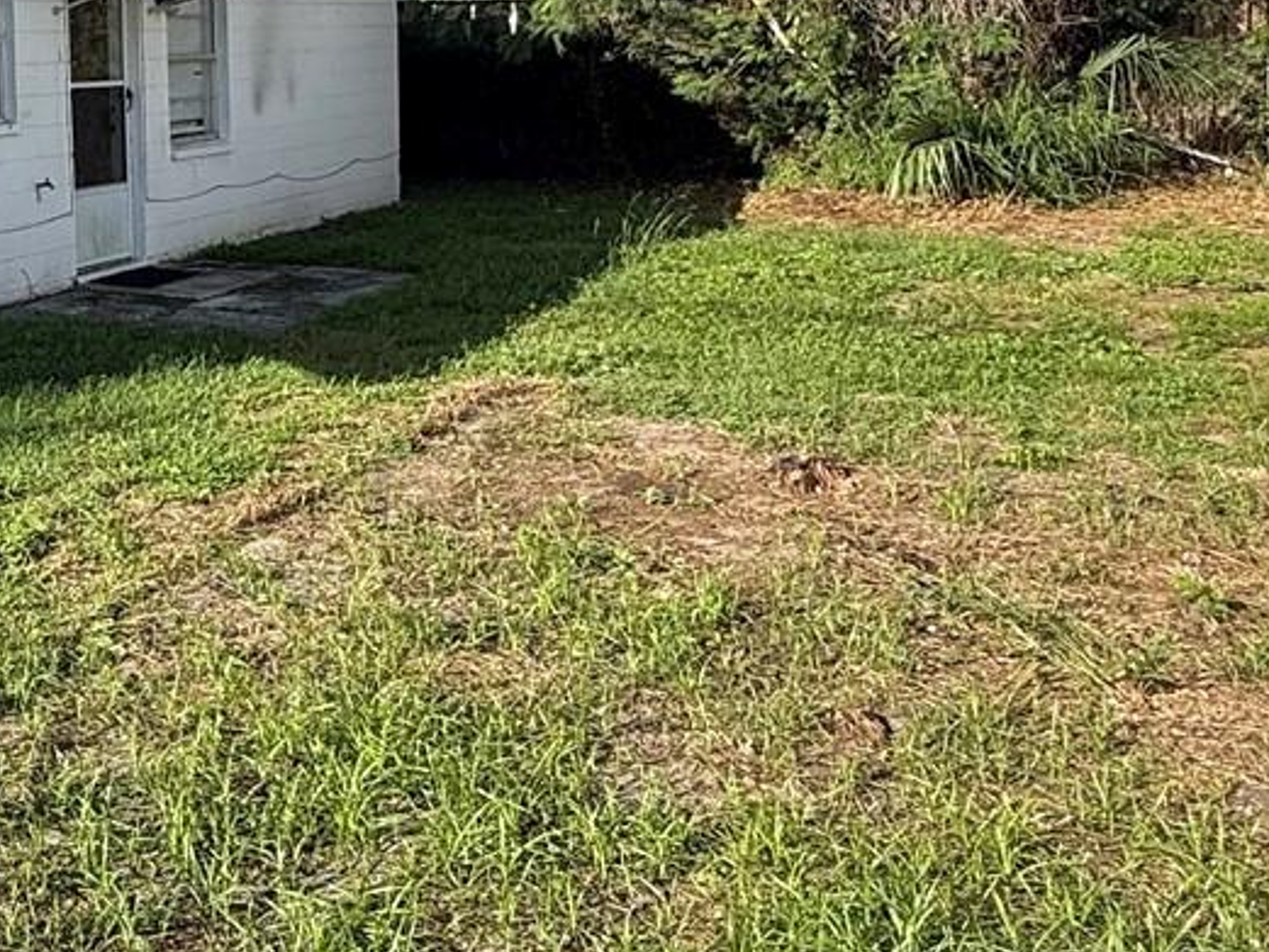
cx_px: 12
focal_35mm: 43
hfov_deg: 39.0
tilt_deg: -4.4
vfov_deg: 32.6
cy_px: 178
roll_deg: +2.8
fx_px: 1577
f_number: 2.2
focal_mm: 2.22
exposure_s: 1/853
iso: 50
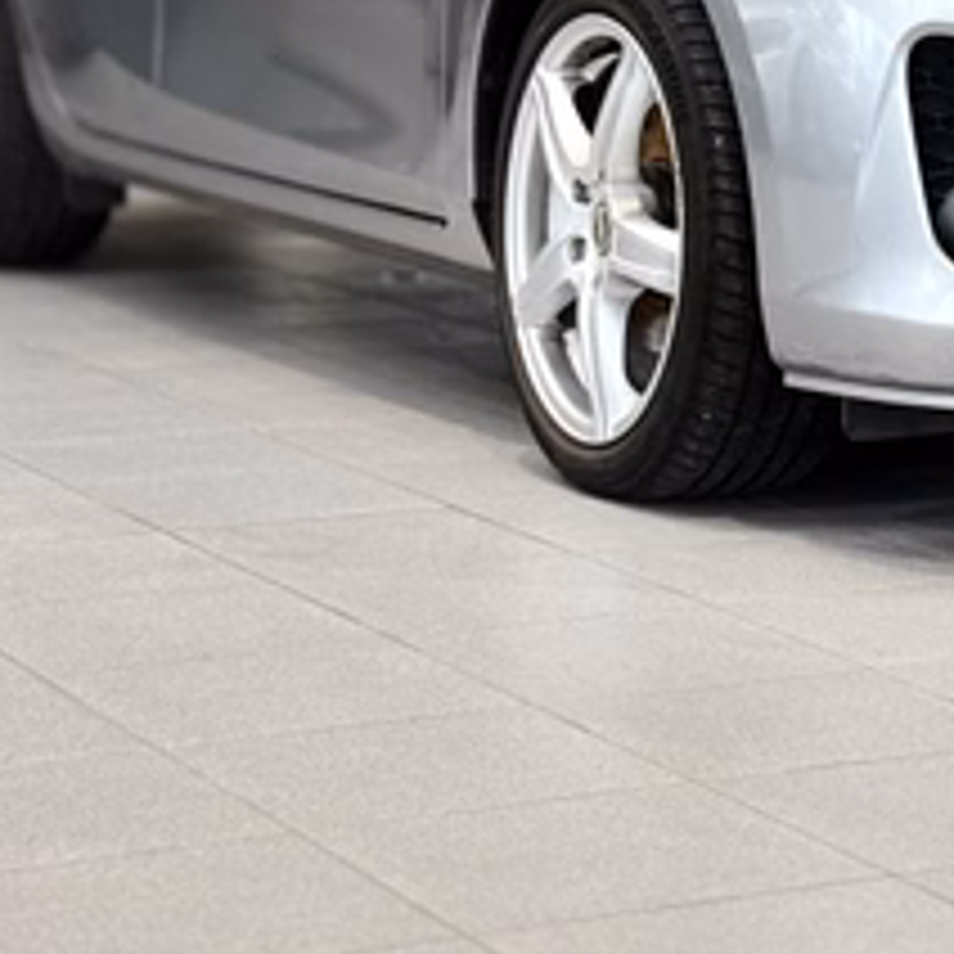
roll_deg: -0.7
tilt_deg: -3.3
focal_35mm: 128
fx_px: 3991
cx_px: 1071
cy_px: 54
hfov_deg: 13.3
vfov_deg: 13.5
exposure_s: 1/50
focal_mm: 6.76
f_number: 1.78
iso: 125
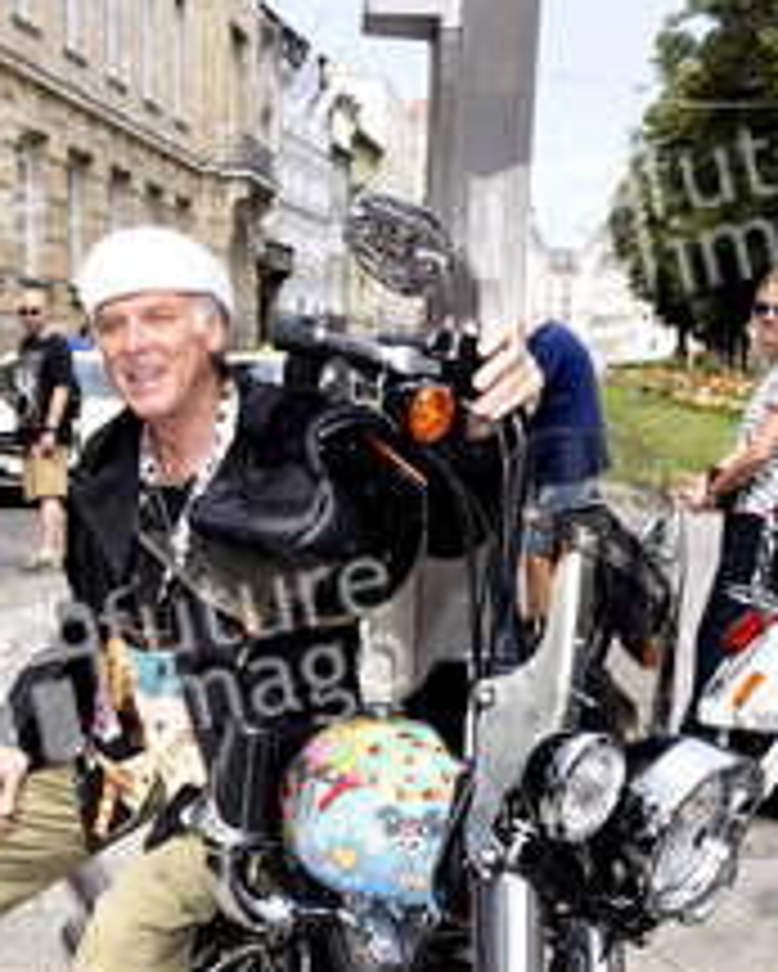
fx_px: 1722
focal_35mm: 60
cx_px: 306
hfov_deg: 25.4
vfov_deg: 30.0
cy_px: 891
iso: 160
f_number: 6.3
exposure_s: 1/160
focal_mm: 23
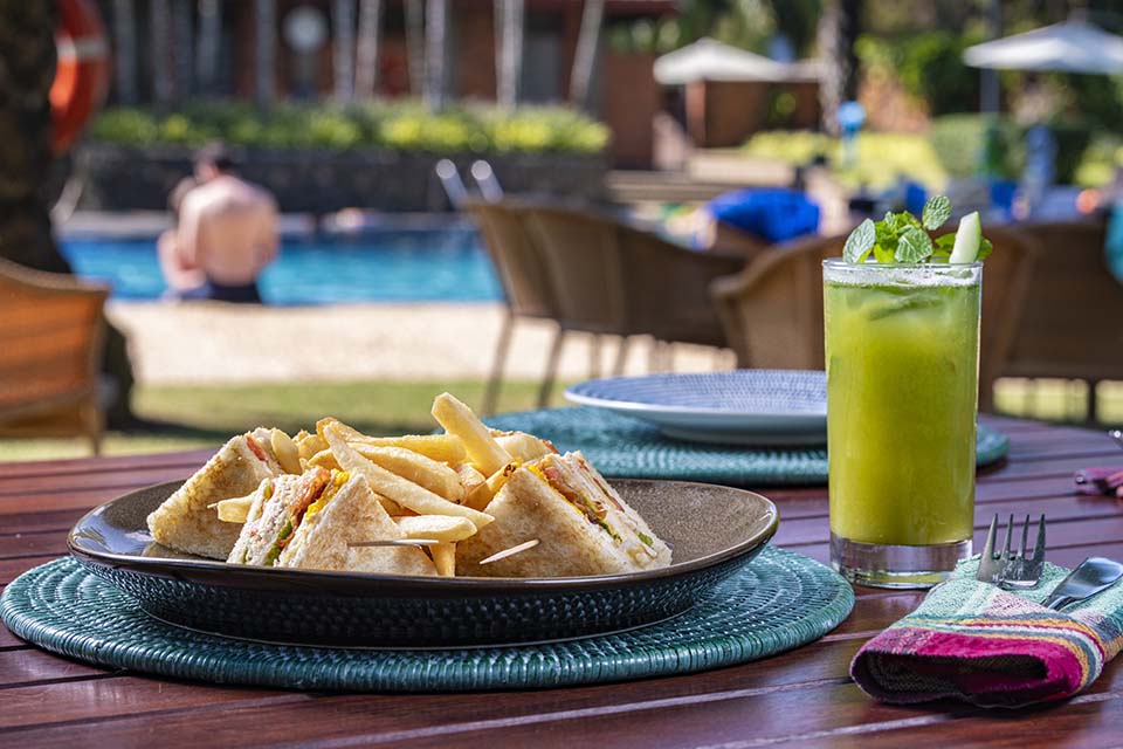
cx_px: 562
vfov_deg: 16.7
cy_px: 374
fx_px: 2558
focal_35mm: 82
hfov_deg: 24.8
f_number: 10
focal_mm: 82
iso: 500
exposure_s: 1/250
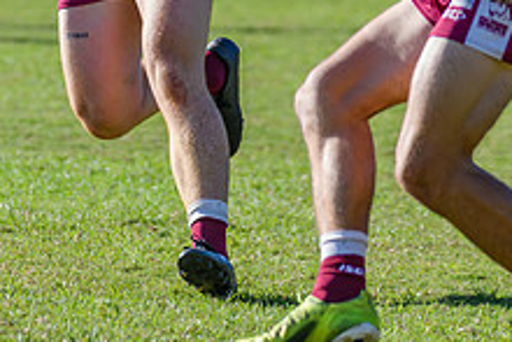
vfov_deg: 2.3
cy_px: -83
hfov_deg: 3.4
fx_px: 8581
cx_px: 14
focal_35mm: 603
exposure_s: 1/2500
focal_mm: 220
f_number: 5
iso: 800
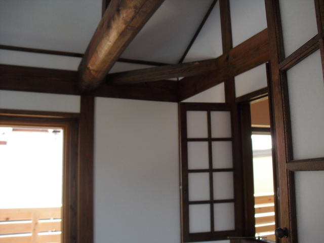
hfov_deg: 51.4
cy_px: 122
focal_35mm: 36
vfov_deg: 39.7
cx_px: 162
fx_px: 337
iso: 200
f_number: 3.1
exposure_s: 1/80
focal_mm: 6.3
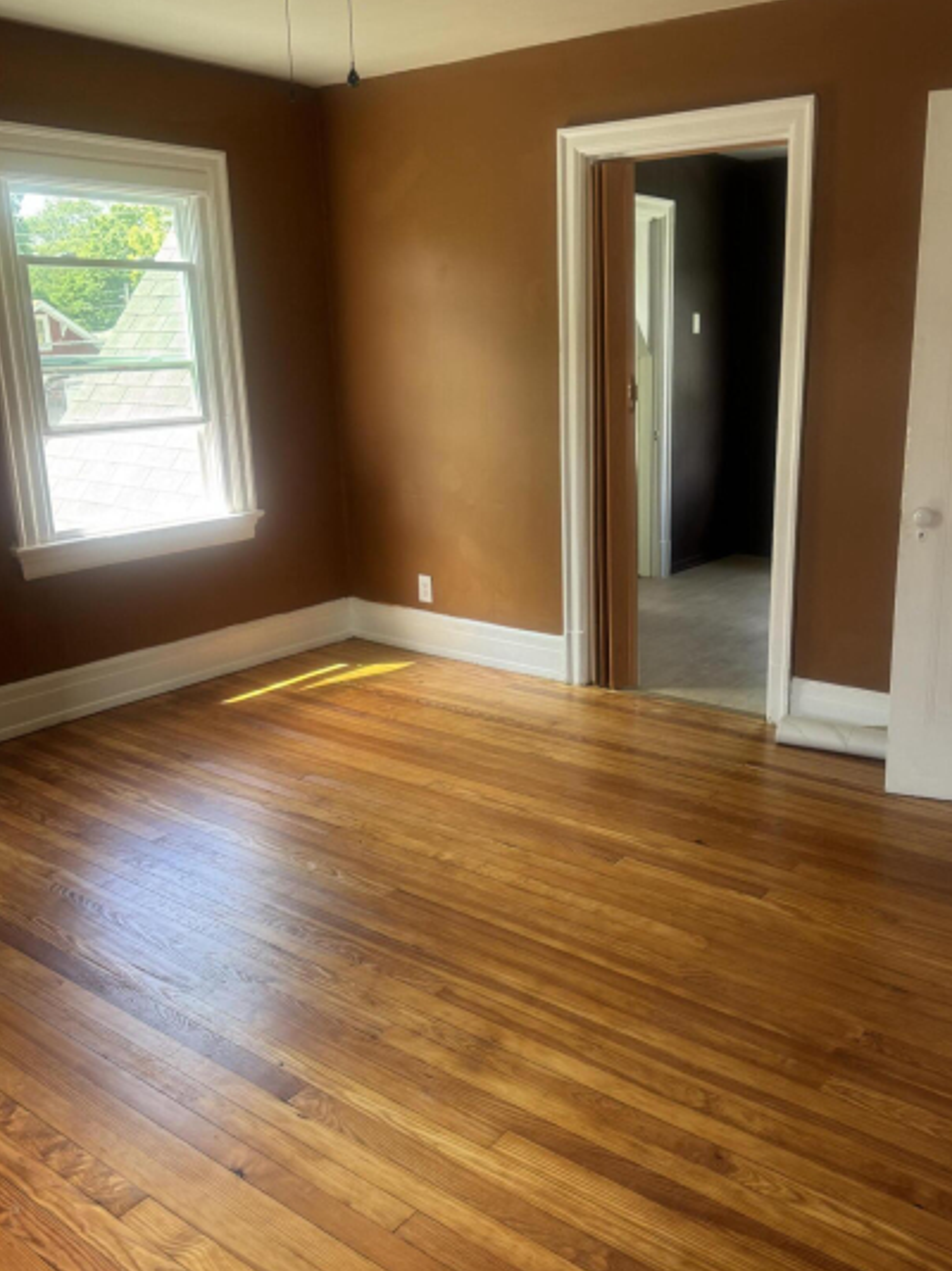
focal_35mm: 30
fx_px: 1101
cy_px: 620
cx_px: 543
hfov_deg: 46.6
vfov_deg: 60.0
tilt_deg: -11.1
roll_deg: +1.4
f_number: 1.78
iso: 125
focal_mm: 6.76
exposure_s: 1/121
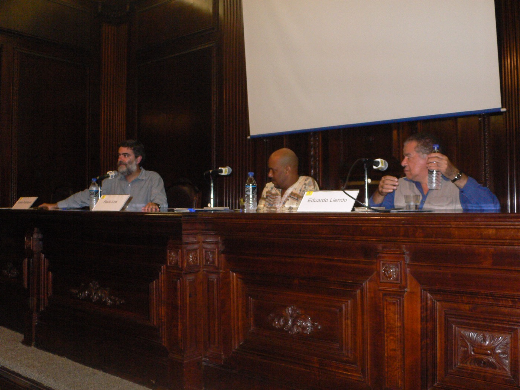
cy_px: 195
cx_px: 260
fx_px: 511
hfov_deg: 54.0
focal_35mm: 34
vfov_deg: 41.8
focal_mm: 6.3
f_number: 2.8
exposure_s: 1/30
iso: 250
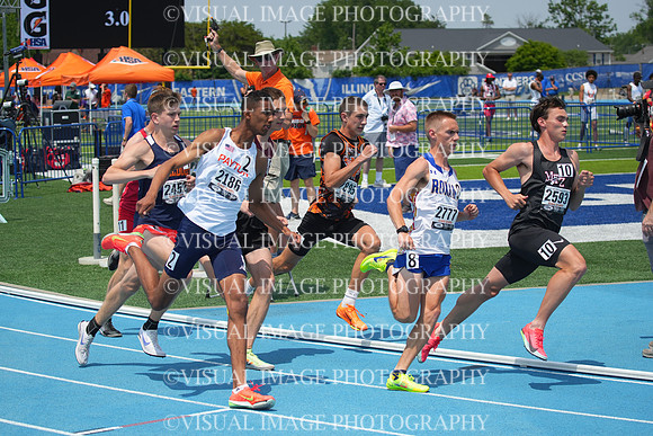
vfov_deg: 13.7
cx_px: 326
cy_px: 218
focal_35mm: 100
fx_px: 1814
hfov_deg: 20.4
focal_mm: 100
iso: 400
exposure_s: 1/3200
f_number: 5.6
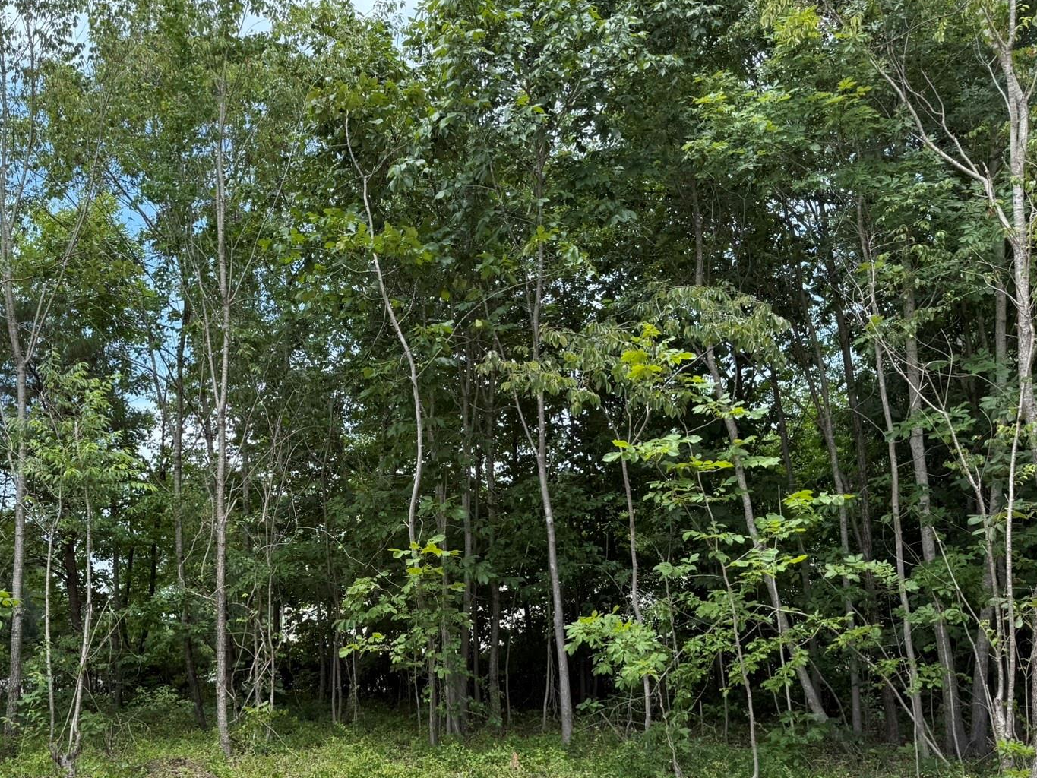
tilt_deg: +6.2
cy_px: 540
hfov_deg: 50.7
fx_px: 1079
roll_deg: +0.1
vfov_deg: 39.0
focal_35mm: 36
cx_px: 376
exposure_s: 1/1437
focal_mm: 6.76
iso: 80
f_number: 1.78
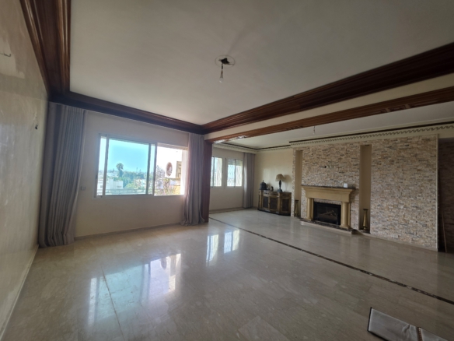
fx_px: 170
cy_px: 170
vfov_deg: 89.9
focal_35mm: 13
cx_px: 227
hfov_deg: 106.2
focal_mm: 2.2
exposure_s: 1/100
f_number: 1.9
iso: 20
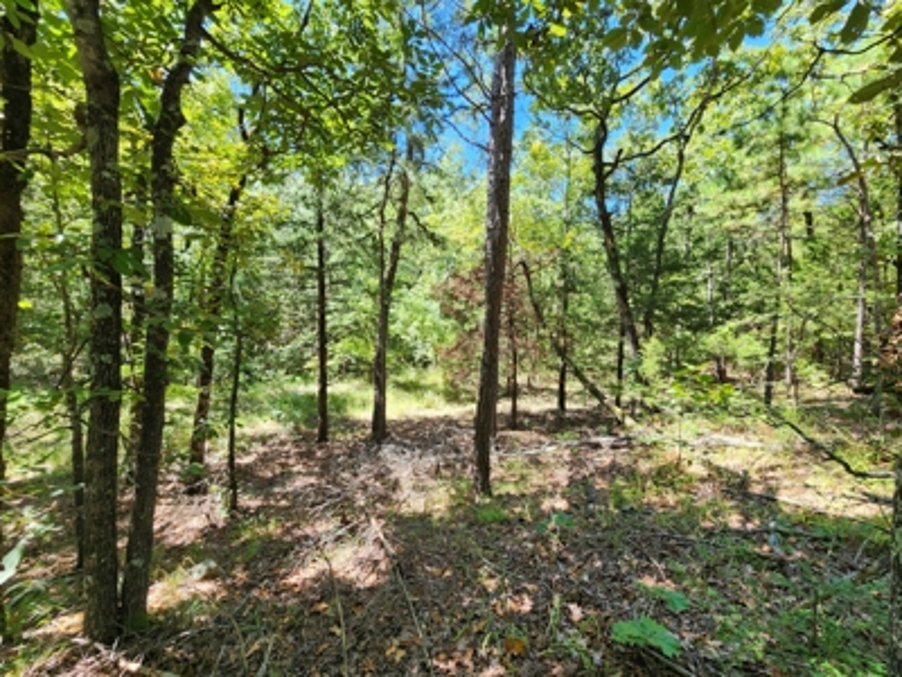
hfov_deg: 106.2
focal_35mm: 13
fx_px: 339
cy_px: 338
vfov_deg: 89.9
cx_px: 451
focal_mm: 2.2
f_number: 2.2
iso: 50
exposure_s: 1/185
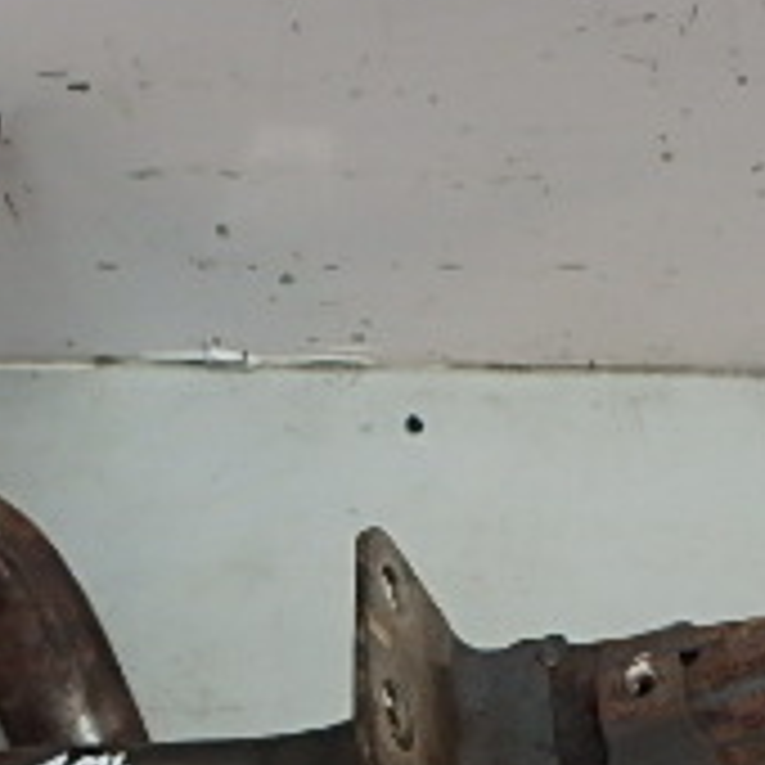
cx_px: 428
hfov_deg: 24.6
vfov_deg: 23.8
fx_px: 1750
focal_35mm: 70
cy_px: 720
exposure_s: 1/50
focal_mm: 3.7
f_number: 3.5
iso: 200
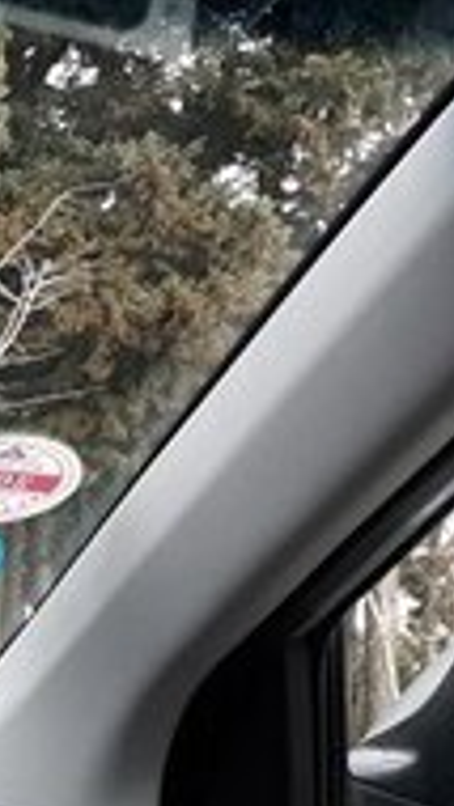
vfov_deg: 19.5
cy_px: 1008
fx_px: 2181
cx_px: -929
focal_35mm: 102
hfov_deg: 9.3
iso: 40
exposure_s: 1/125
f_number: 1.9
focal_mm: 3.6
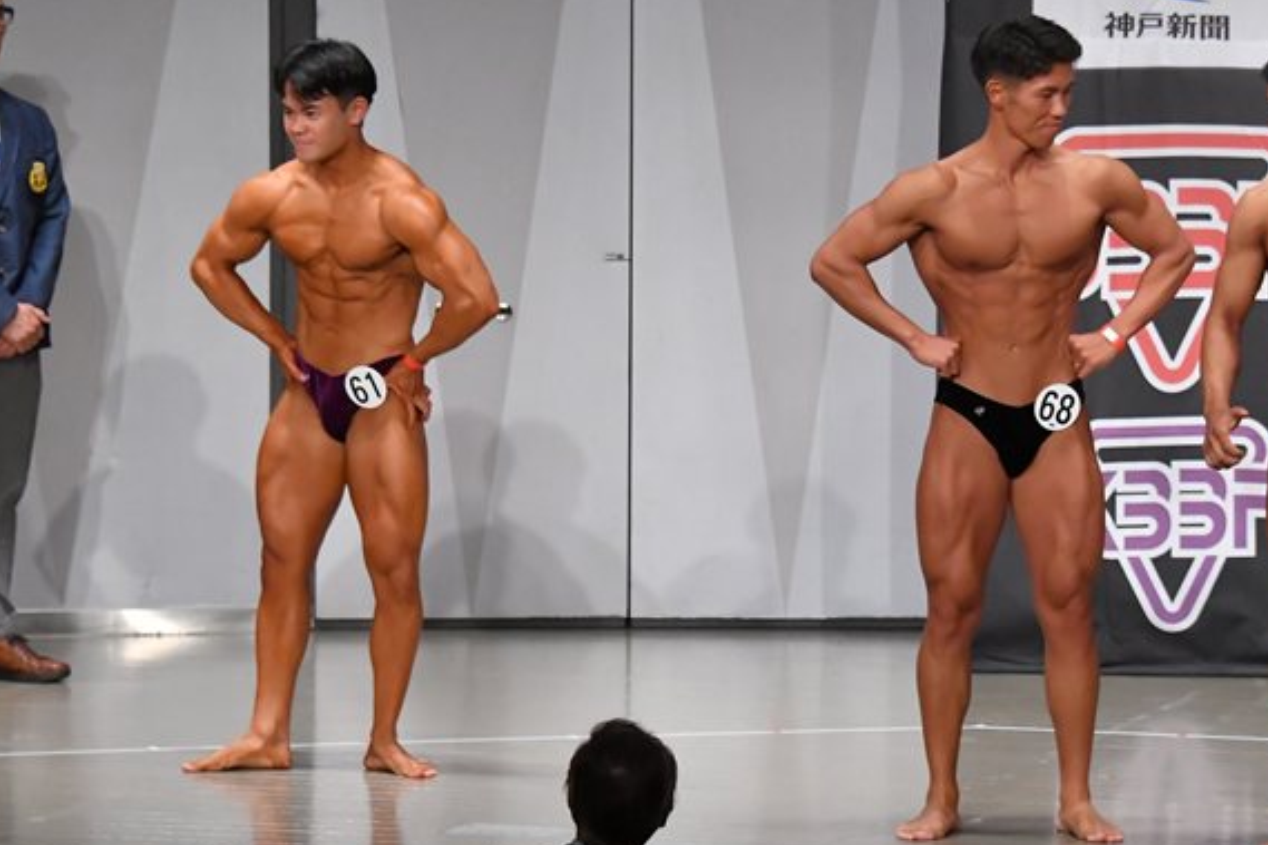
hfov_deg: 9.0
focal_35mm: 229
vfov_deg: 6.0
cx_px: 810
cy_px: 417
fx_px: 8063
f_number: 5.6
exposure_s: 1/400
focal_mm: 112
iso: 6400
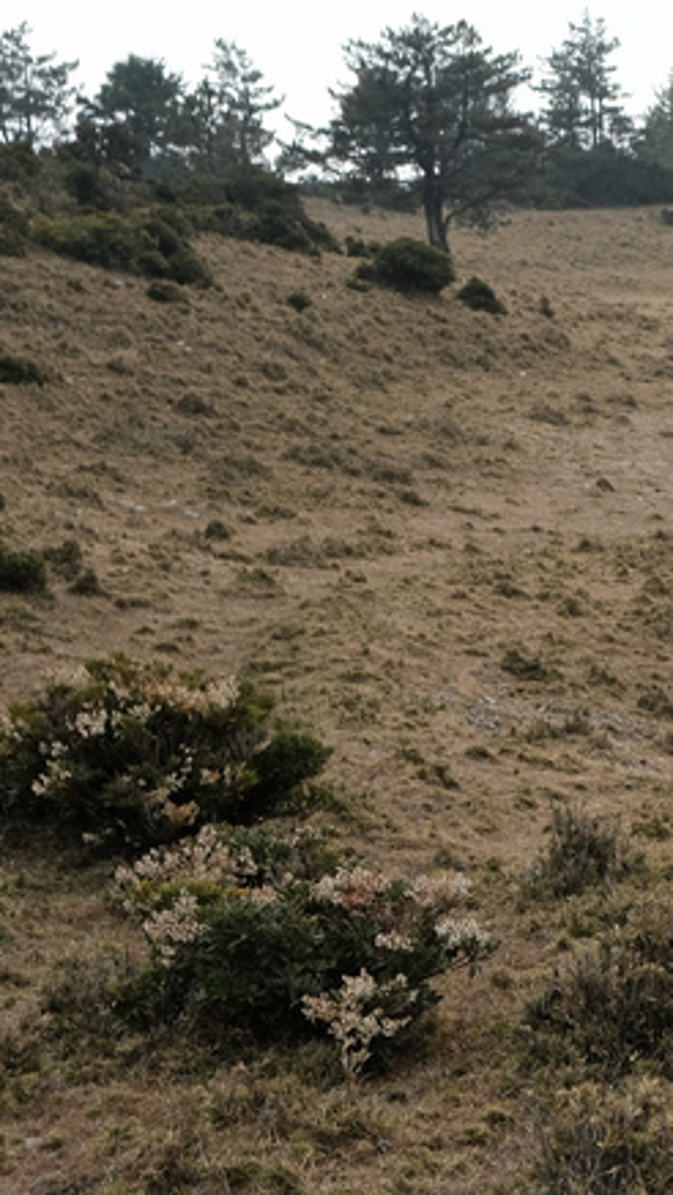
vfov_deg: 25.3
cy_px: 507
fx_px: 2663
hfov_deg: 13.3
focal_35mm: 84
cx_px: 1097
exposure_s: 1/1800
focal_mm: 23
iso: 800
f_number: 5.6
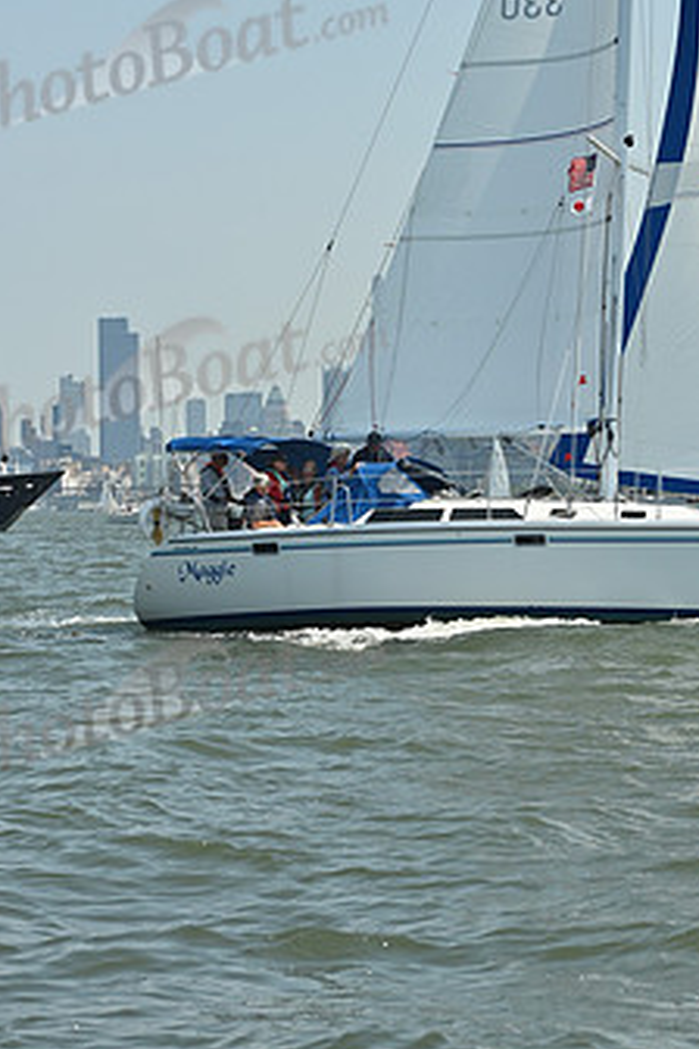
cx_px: 551
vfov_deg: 14.8
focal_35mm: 138
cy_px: 178
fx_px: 4019
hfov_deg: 9.9
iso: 320
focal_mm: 80
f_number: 10
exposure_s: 1/1000
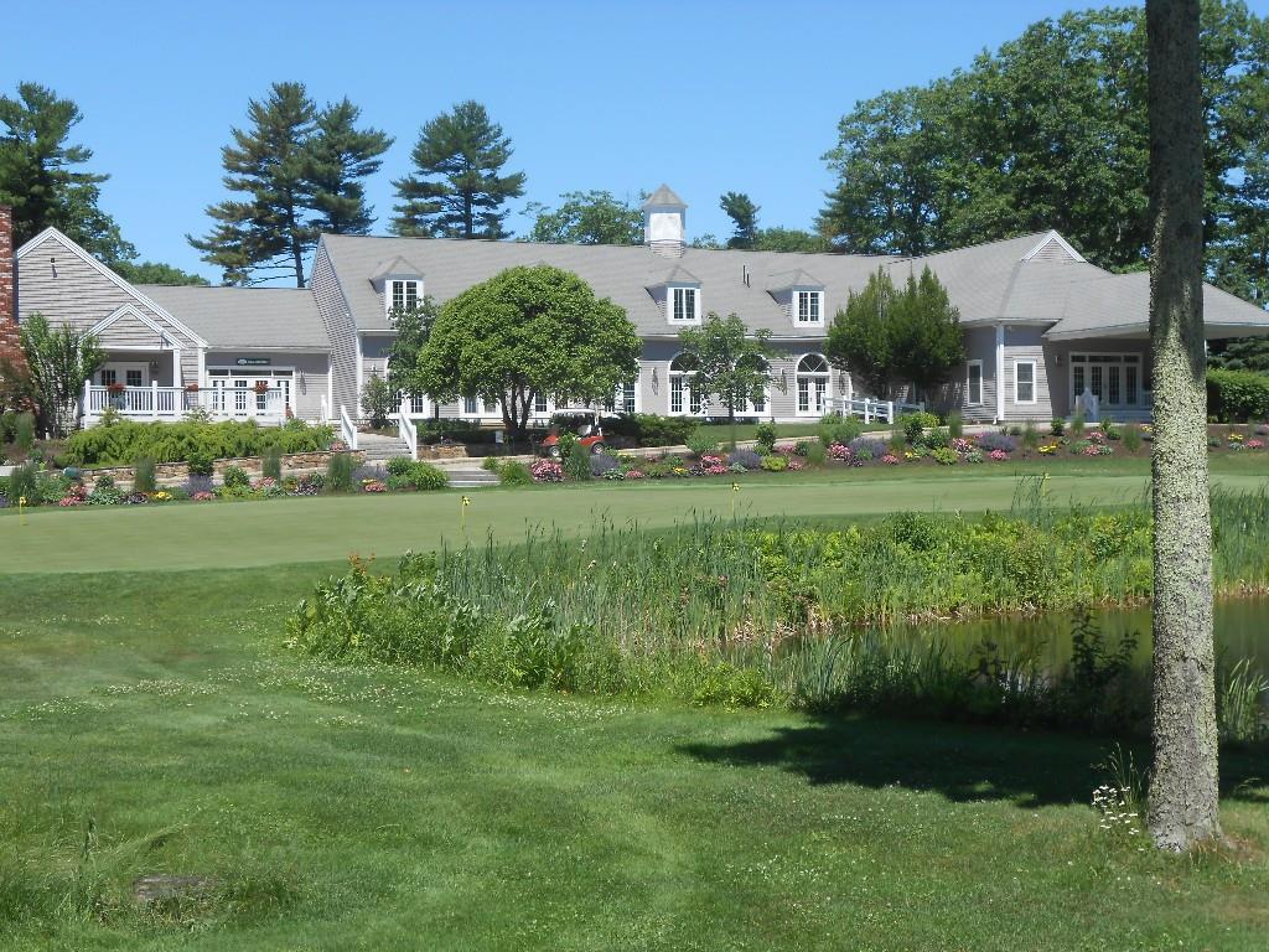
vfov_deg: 29.7
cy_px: 476
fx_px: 1796
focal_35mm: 49
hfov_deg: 38.9
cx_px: 634
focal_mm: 8.8
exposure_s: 1/500
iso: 80
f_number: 4.8
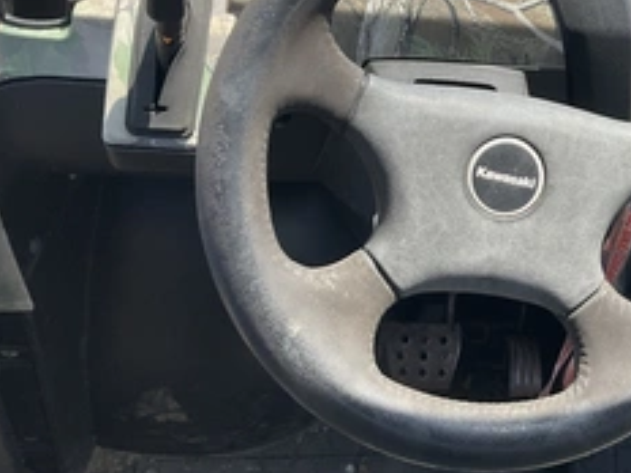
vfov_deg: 28.5
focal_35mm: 50
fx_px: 911
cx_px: 514
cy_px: 92
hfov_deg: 36.7
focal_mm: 3
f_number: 1.8
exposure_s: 1/620
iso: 25
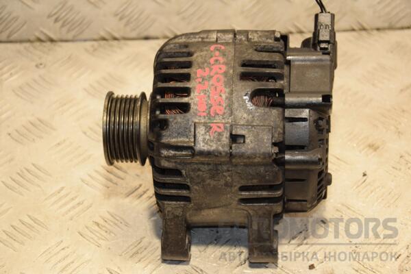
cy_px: 137
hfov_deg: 20.6
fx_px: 1130
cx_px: 206
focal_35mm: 99
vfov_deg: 13.8
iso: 800
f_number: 5.3
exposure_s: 1/125
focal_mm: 66
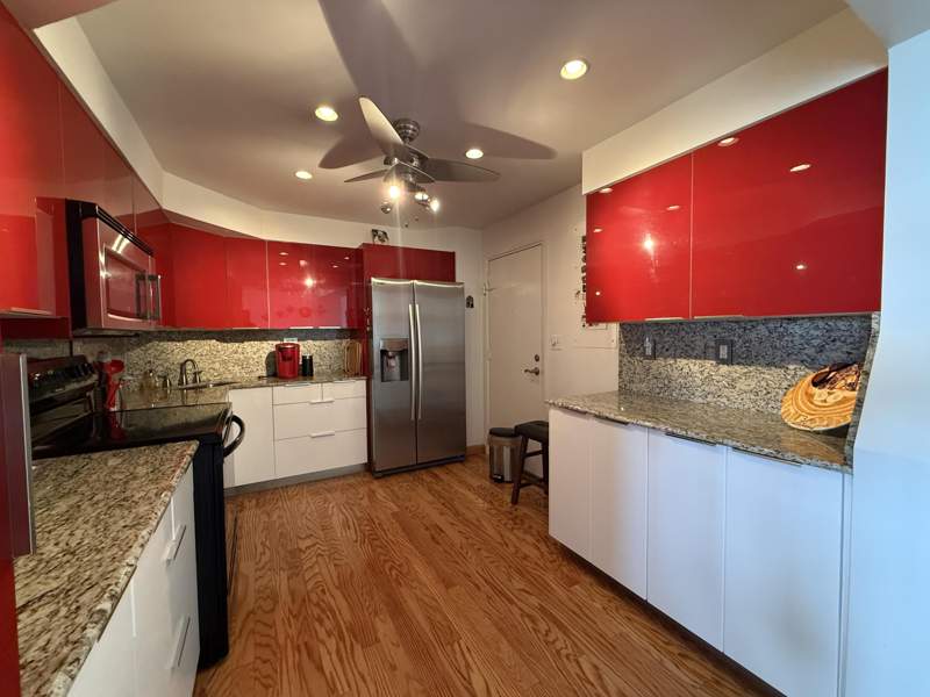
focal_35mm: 14
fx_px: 376
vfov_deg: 85.7
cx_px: 465
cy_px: 348
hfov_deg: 102.1
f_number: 2.2
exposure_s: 1/60
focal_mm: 2.22
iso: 640
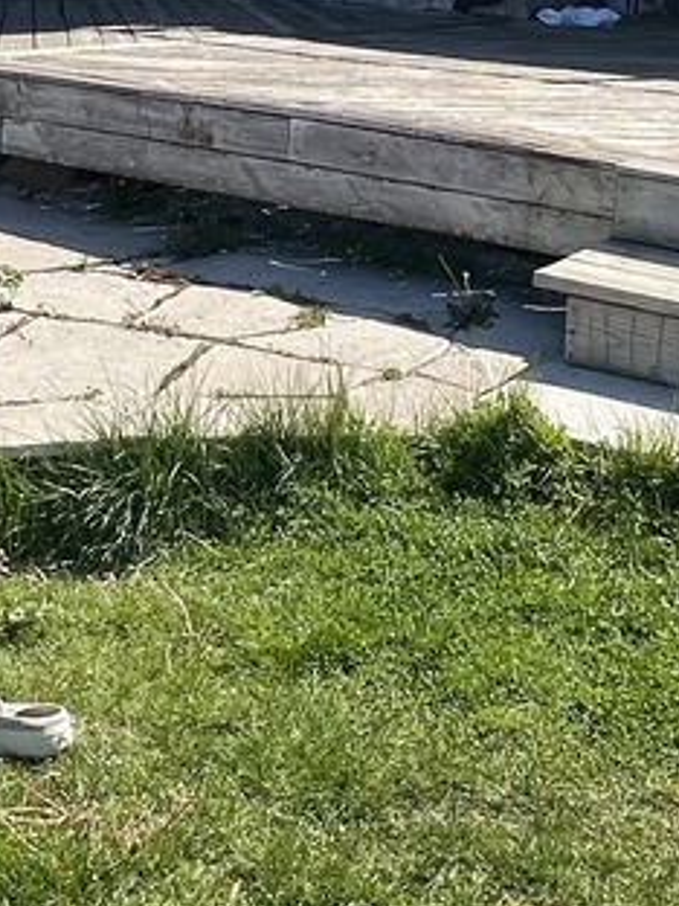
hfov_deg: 24.2
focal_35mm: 60
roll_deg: -2.4
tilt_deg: -6.2
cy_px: 26
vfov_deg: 30.2
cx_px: 505
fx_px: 1569
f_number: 1.8
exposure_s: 1/1325
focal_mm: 1.57
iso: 32
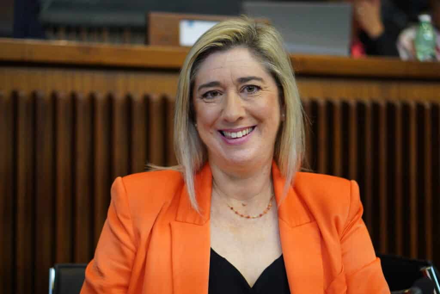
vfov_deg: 18.2
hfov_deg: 27.0
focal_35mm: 75
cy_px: 147
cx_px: 220
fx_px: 917
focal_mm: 50
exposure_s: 1/400
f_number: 1.8
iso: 2500
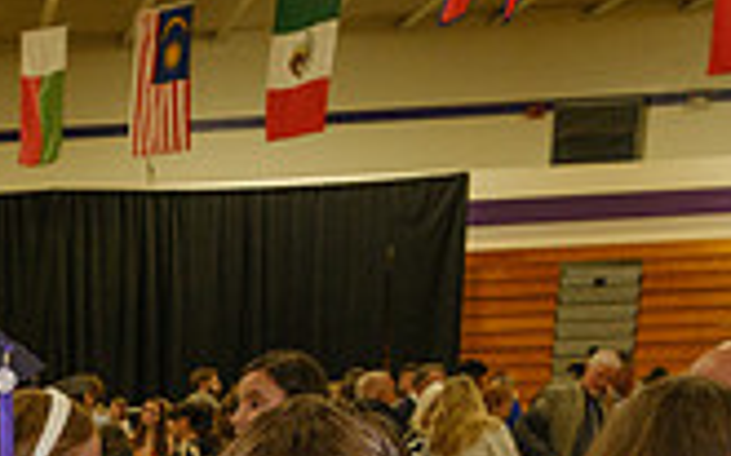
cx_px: -270
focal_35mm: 86
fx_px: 1713
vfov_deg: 13.5
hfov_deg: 21.3
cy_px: 848
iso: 1250
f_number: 4.5
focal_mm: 16
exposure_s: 1/125
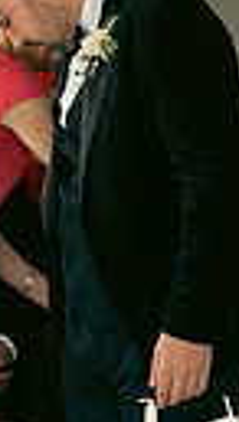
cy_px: 234
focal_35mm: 113
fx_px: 1267
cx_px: 334
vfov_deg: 18.9
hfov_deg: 10.5
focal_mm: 24
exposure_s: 1/160
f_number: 3.5
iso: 200
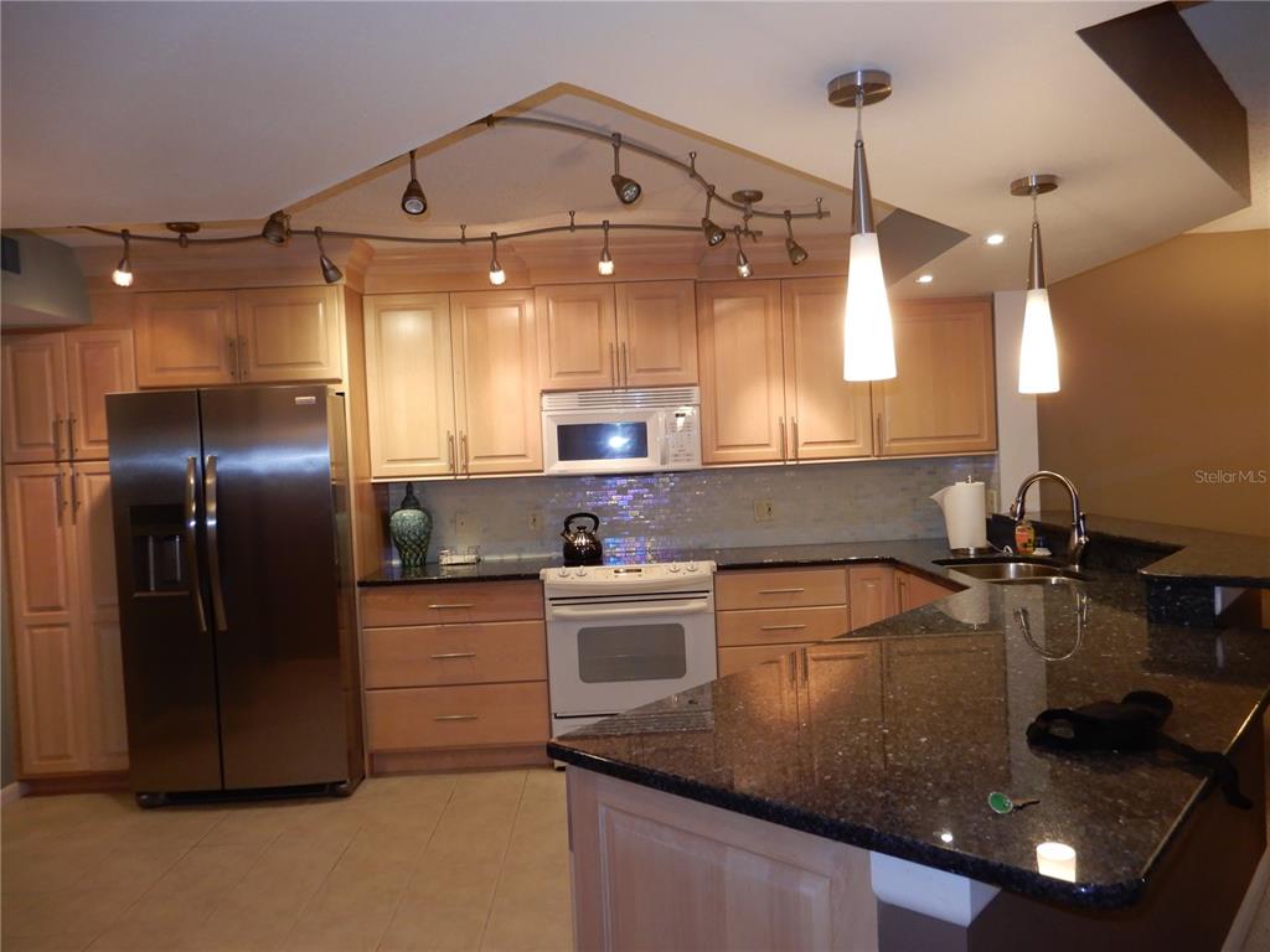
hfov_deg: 71.6
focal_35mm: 24
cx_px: 635
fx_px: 881
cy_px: 476
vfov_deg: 56.8
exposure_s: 1/30
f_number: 3.4
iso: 200
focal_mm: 4.3
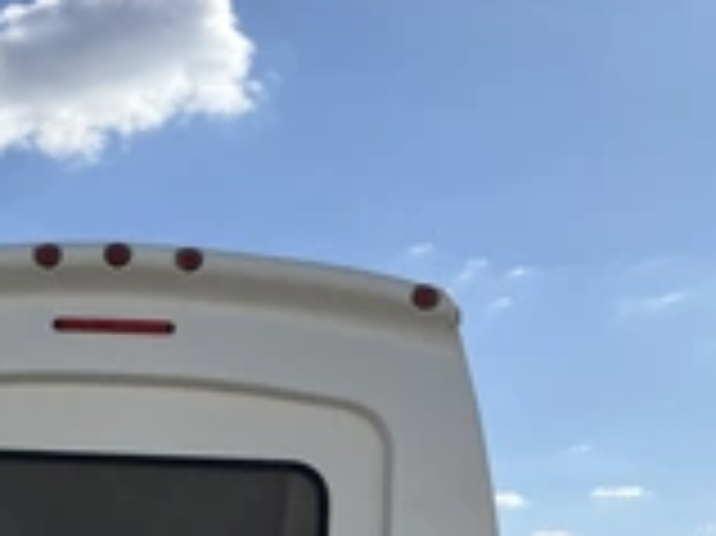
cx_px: 45
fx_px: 1509
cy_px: 617
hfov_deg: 25.7
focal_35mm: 73
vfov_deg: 19.2
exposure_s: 1/3125
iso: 25
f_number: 1.8
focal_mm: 3
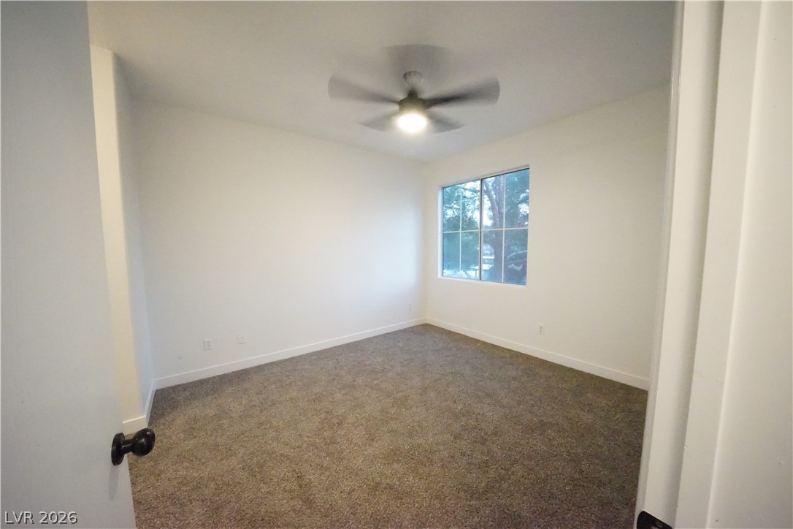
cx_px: 396
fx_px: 264
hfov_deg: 112.6
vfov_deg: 90.0
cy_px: 264
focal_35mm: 12
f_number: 22
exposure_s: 1/20
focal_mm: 12
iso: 25600
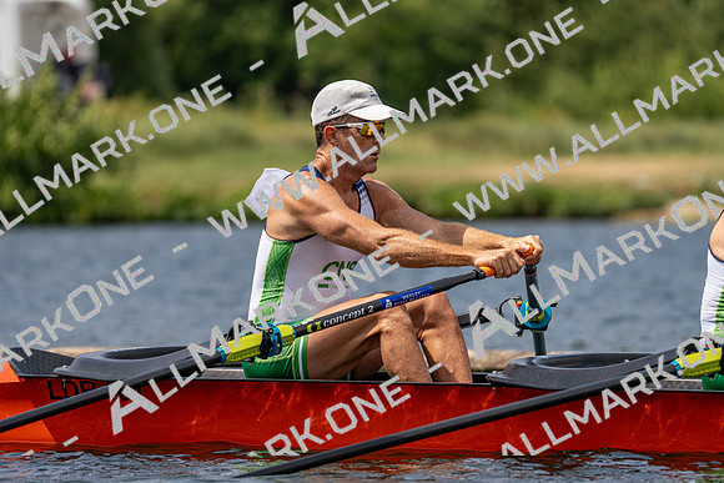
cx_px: 362
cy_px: 242
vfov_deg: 3.7
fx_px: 7463
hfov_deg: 5.6
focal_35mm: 371
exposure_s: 1/1600
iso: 250
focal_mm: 371
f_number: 6.3
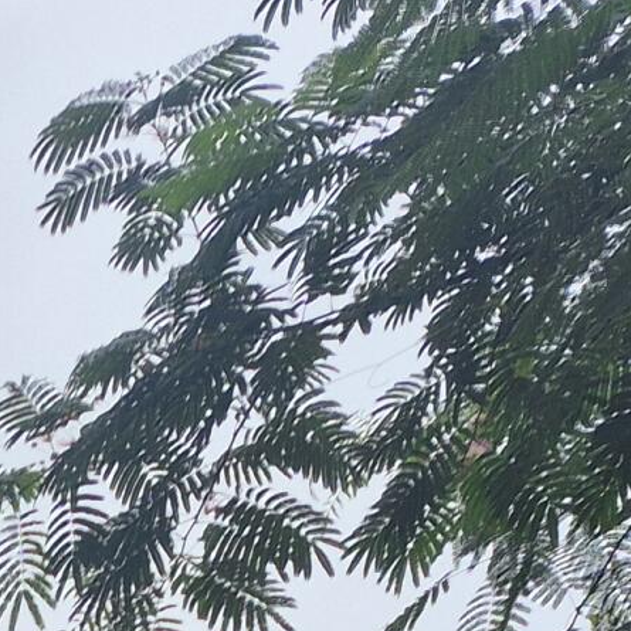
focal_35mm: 137
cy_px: 1560
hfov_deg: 10.9
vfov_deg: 10.7
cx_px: -848
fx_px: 2825
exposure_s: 1/2448
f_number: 1.8
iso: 25
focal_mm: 5.4
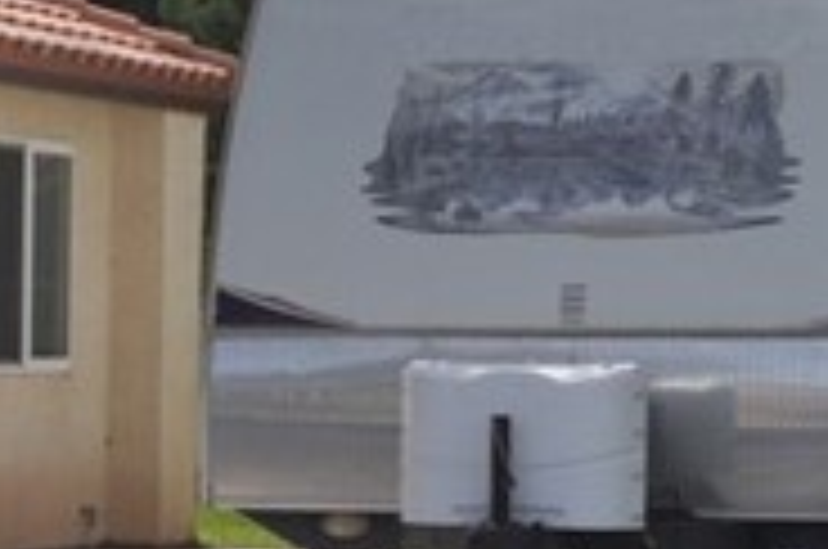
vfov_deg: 6.3
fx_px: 4982
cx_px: -414
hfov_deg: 9.2
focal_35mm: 217
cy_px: 374
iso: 200
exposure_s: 1/200
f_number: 11
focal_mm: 26
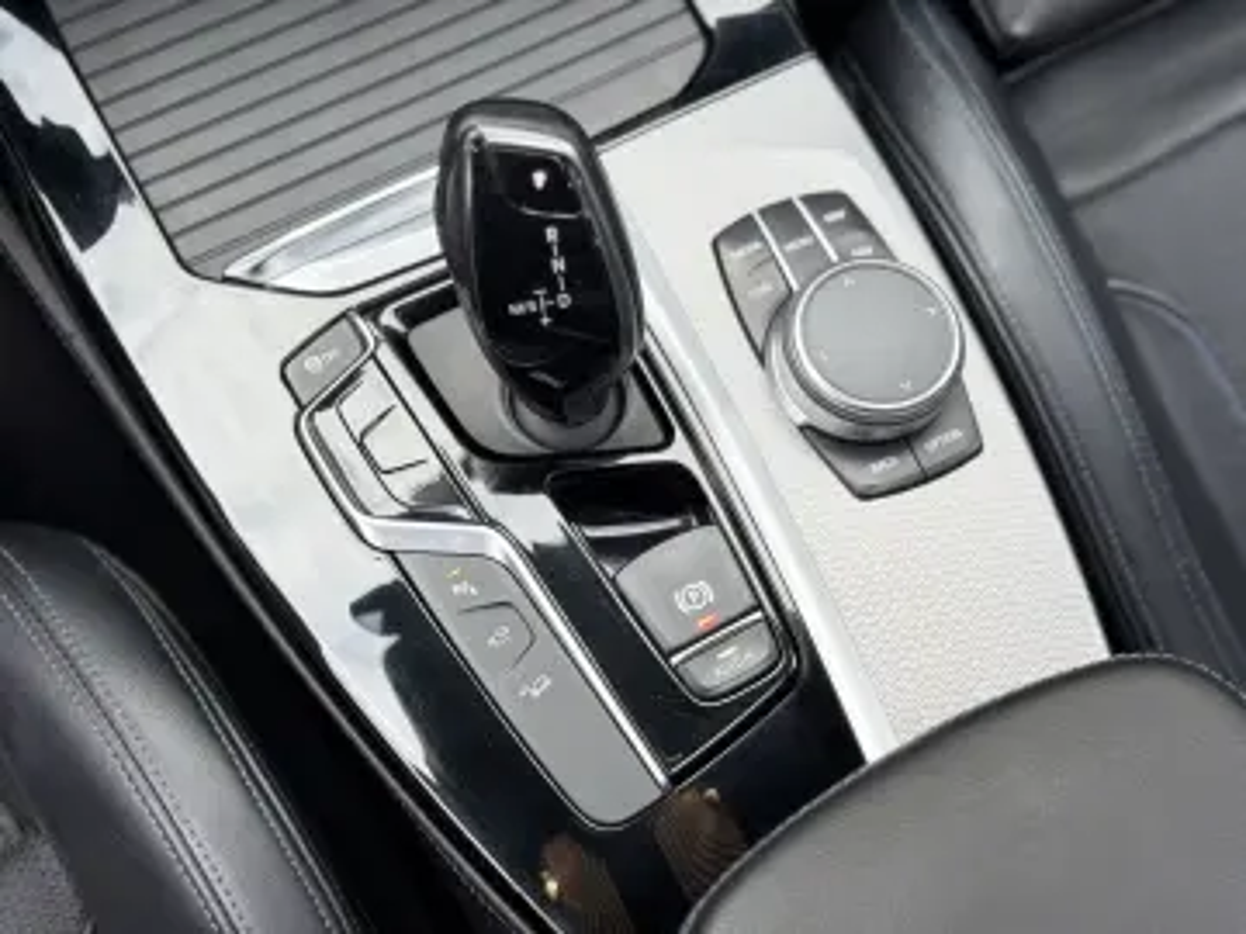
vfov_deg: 30.3
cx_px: 623
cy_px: 467
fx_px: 1728
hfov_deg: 39.7
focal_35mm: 48
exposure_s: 1/274
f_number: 1.78
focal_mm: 6.76
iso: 64
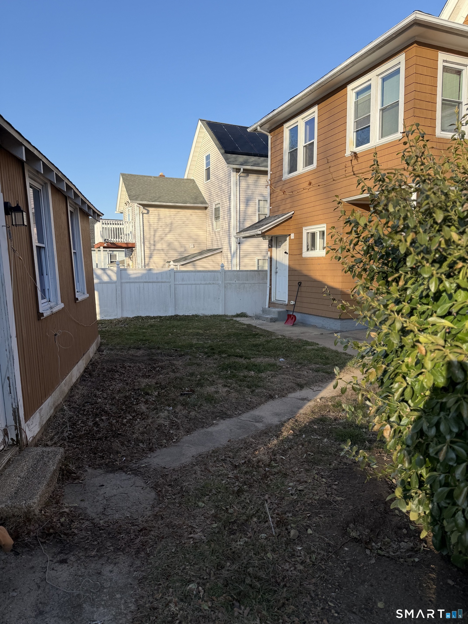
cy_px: 312
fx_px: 433
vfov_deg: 71.6
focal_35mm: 24
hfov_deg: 56.8
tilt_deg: -6.8
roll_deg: +0.1
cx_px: 234
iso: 80
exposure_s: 1/2370
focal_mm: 6.76
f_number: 1.78
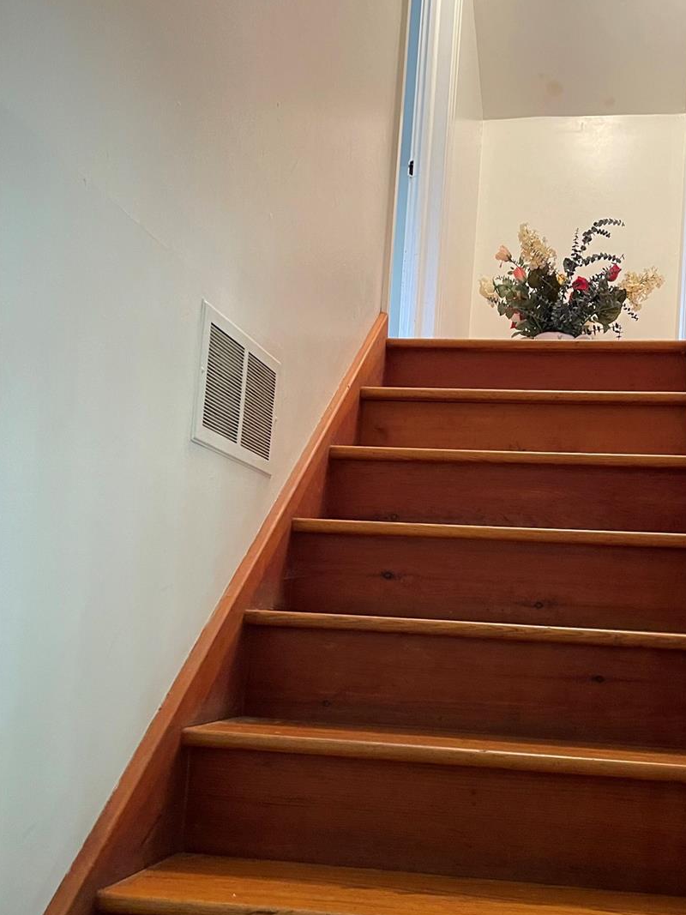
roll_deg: -4.0
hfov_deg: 38.9
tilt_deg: +5.2
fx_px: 951
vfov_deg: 51.1
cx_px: 490
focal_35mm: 36
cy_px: 541
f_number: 1.6
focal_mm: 5.1
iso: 500
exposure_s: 1/60
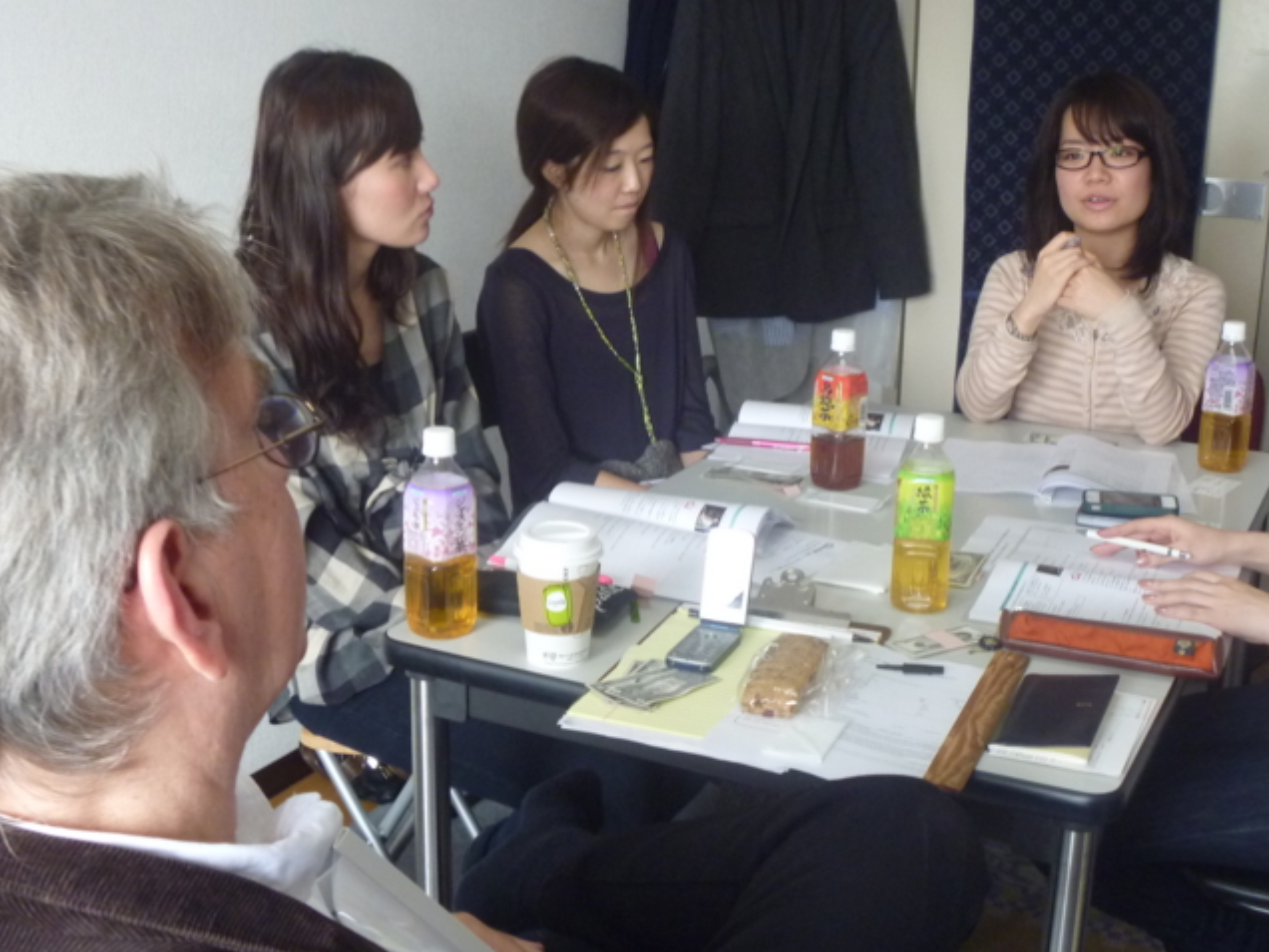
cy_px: 507
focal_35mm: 44
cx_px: 722
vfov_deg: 32.9
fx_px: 1613
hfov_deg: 42.8
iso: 250
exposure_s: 1/30
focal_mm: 6.3
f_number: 3.5
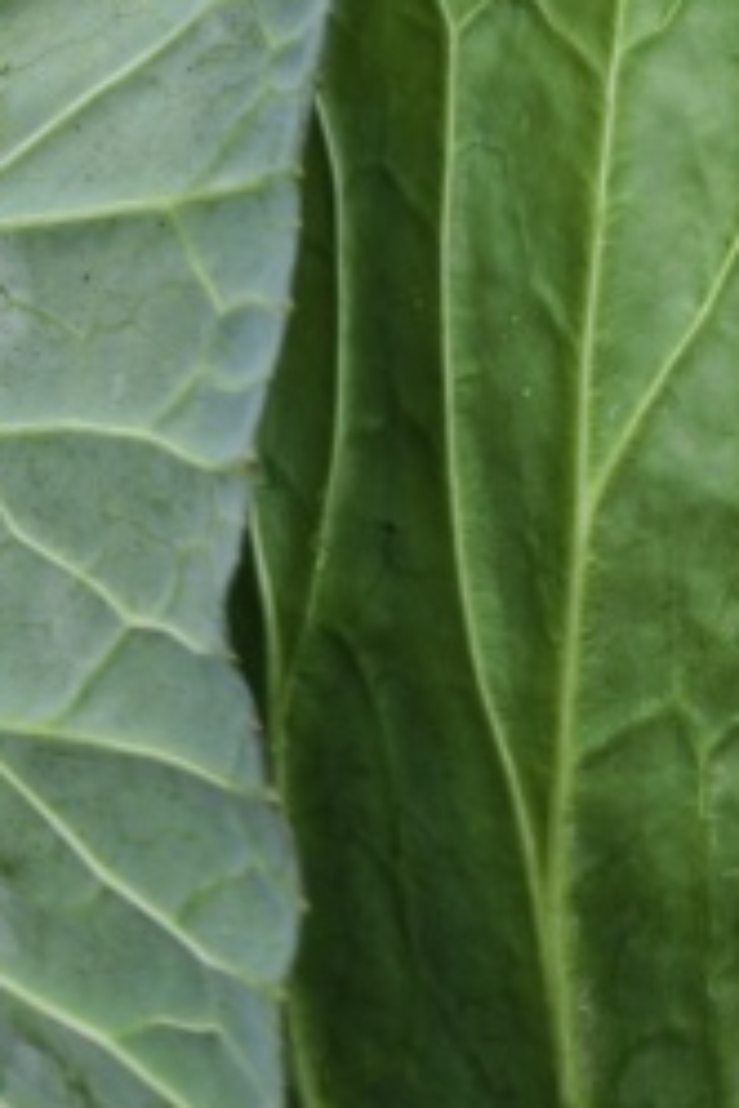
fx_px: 3294
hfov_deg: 12.5
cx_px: 864
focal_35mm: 107
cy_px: -781
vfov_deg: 16.5
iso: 347
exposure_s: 1/400
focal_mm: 7
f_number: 1.57
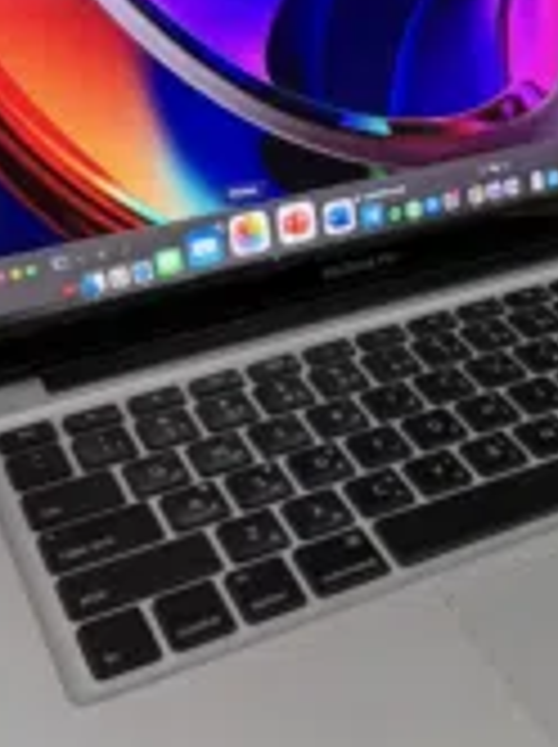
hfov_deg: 24.9
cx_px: 414
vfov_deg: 32.9
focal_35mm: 58
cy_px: 234
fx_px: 1250
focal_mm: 6.76
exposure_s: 1/50
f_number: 1.78
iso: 200
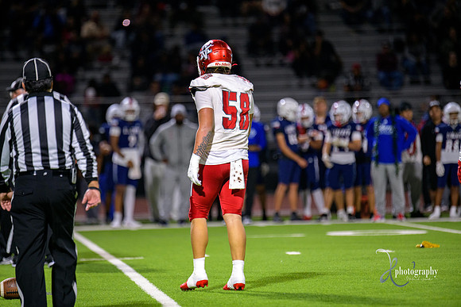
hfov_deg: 6.9
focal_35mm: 300
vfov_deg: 4.6
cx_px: 230
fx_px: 3842
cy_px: 154
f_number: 2.8
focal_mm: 300
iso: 2000
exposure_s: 1/250
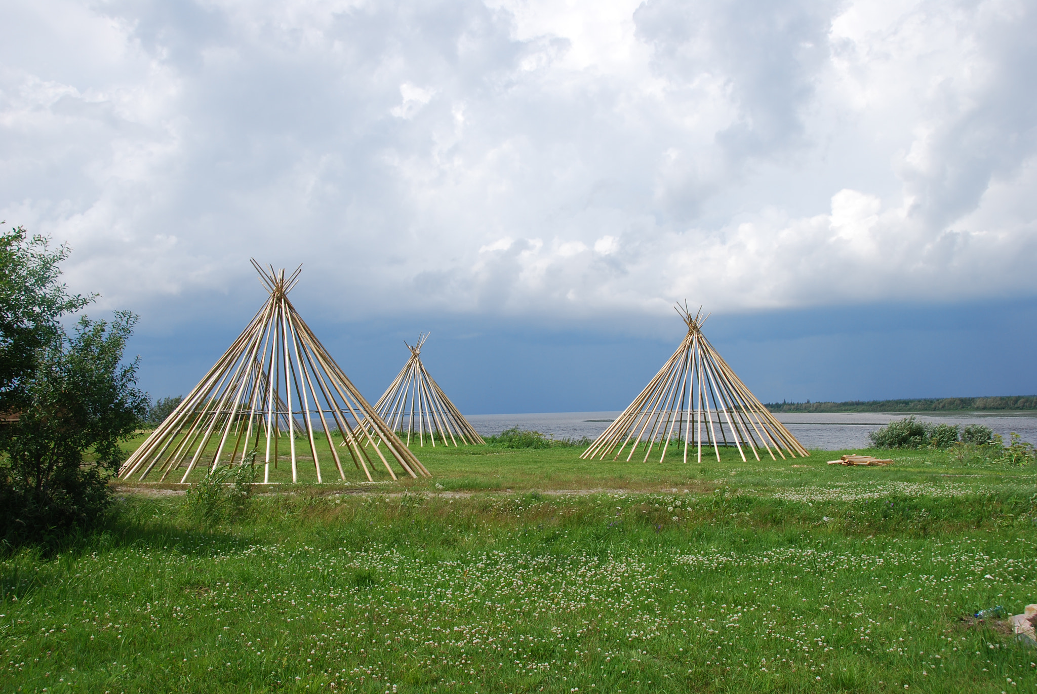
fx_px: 952
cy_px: 347
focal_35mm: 33
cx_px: 518
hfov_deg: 57.2
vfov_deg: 40.1
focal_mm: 22
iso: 100
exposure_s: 1/250
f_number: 8
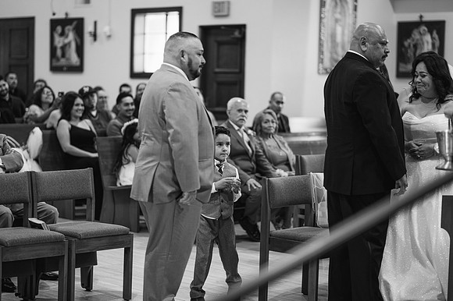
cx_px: 226
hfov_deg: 23.9
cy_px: 150
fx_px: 1069
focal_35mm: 85
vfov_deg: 16.1
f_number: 1.8
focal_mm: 85
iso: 250
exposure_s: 1/125
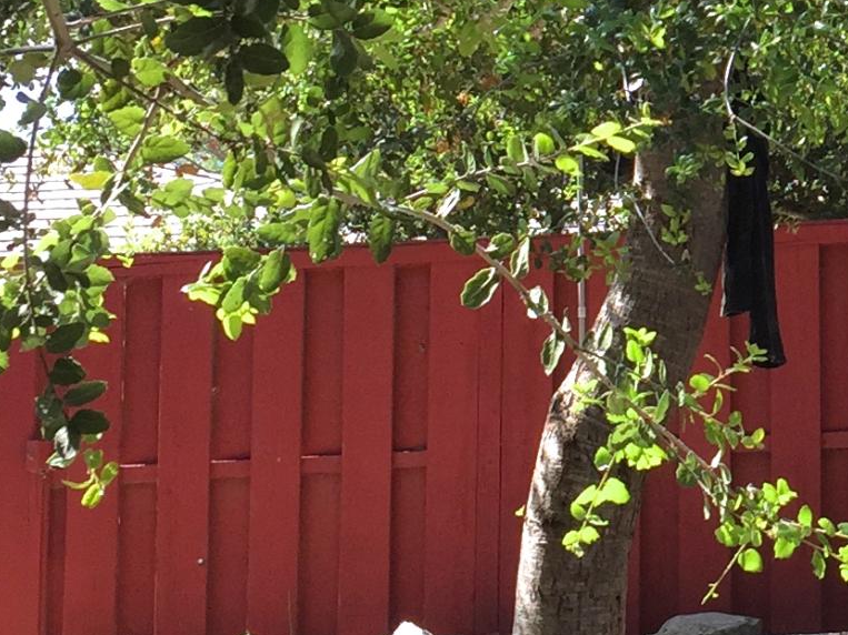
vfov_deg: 12.9
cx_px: 1144
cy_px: 79
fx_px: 2792
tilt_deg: +1.9
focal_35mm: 114
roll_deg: +0.5
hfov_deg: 16.2
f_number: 2.2
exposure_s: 1/482
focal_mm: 4.15
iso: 32
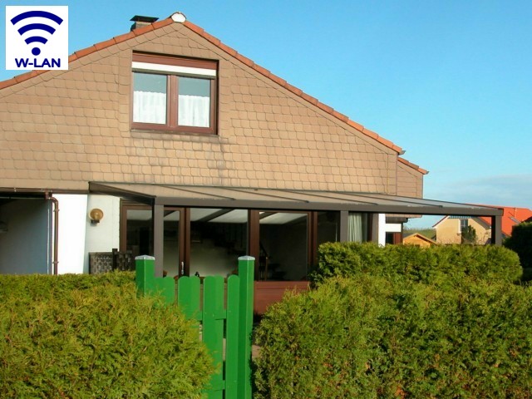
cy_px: 200
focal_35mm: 41
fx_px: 630
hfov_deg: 45.8
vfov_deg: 35.1
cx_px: 266
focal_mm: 10.5
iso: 100
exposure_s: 1/331
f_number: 5.7
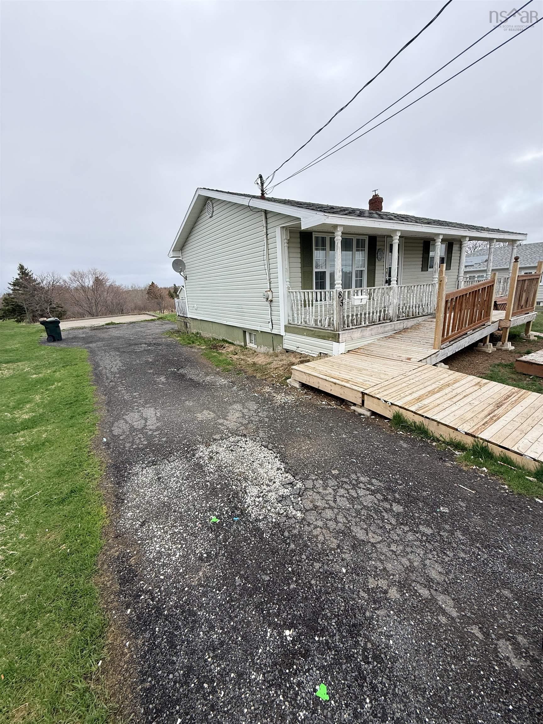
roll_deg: +3.3
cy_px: 362
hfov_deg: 85.7
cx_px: 272
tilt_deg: -15.2
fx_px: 293
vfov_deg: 102.1
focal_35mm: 14
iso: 50
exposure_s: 1/559
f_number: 2.2
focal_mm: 2.22
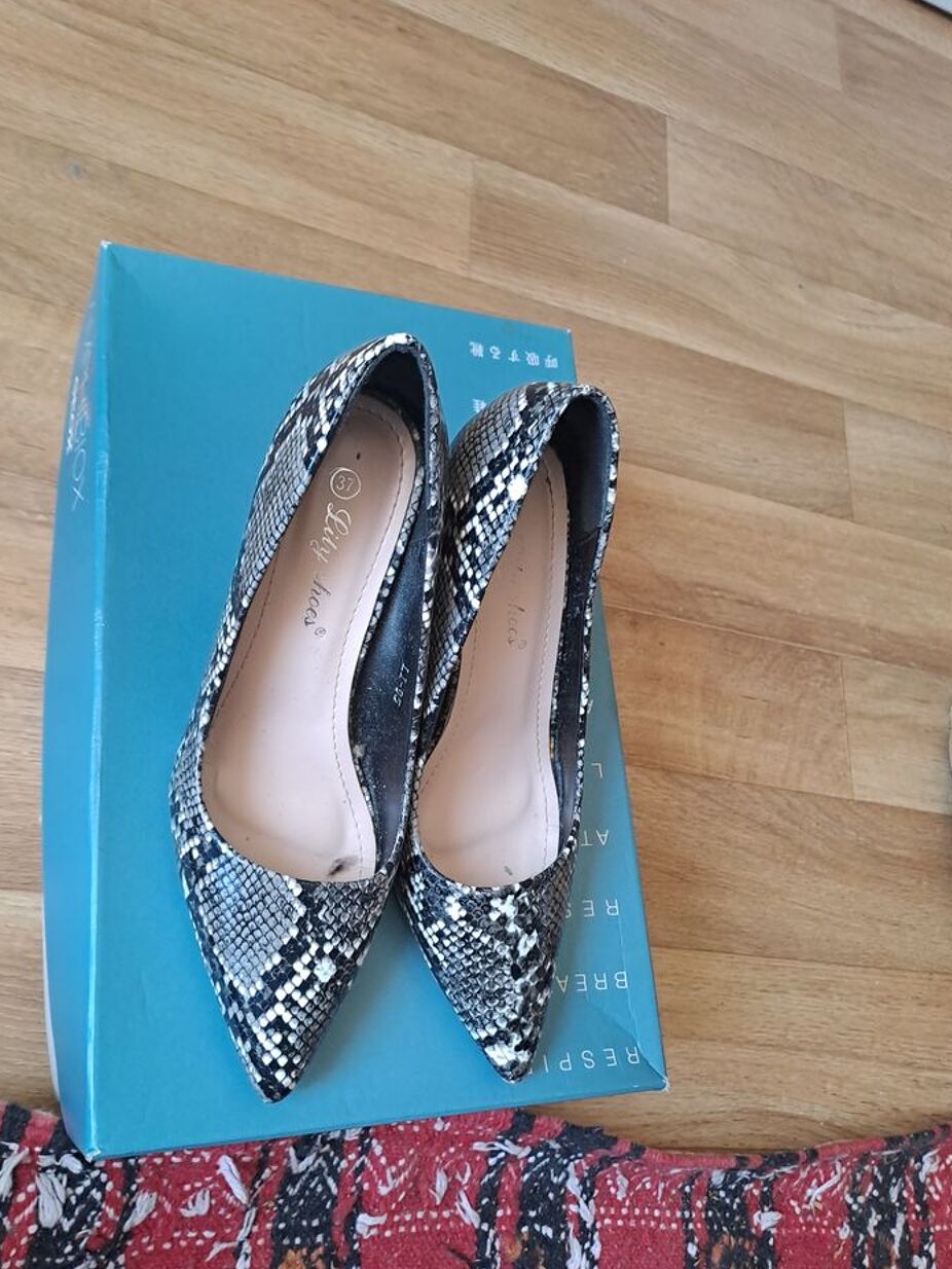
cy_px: 678
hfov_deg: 51.3
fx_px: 990
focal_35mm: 27
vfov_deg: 65.2
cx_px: 440
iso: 250
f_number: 1.8
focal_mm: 4.65
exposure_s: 1/50
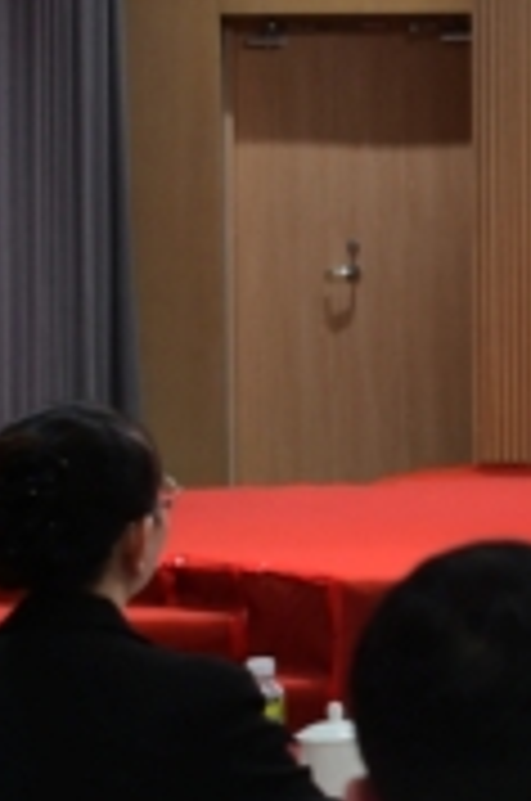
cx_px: 1300
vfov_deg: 18.9
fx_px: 2399
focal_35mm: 108
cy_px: 526
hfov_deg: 10.7
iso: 720
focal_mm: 24
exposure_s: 1/125
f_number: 2.8
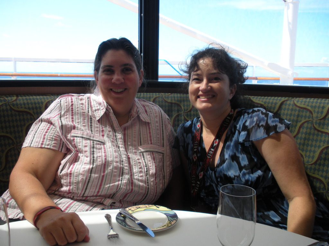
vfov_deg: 39.7
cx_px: 164
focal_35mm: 36
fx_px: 342
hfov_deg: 51.4
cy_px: 123
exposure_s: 1/95
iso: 64
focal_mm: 6.3
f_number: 3.5
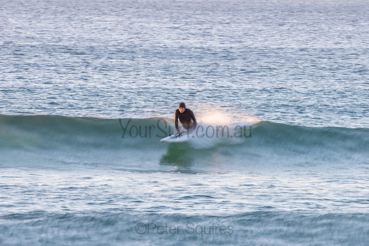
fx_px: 5211
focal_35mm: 508
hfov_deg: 4.1
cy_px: 123
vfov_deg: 2.7
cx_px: 184
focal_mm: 500
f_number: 16
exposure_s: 1/8
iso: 64
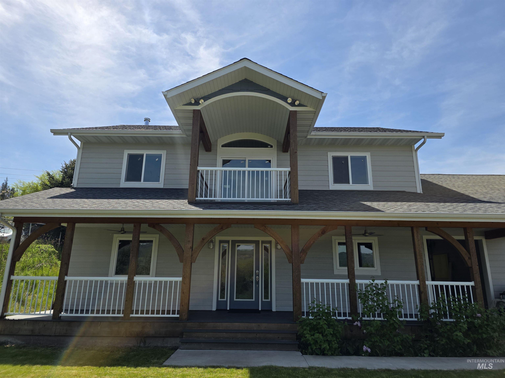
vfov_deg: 58.9
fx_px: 336
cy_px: 189
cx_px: 252
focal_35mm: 23
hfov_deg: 73.9
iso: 80
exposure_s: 1/4766
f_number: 1.7
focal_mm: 6.3
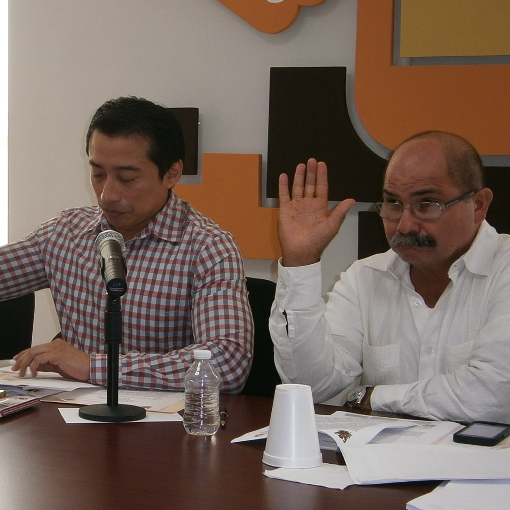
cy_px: 262
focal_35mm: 82
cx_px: 110
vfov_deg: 21.1
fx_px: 1367
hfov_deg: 20.9
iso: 125
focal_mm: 8.3
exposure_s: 1/40
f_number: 3.4
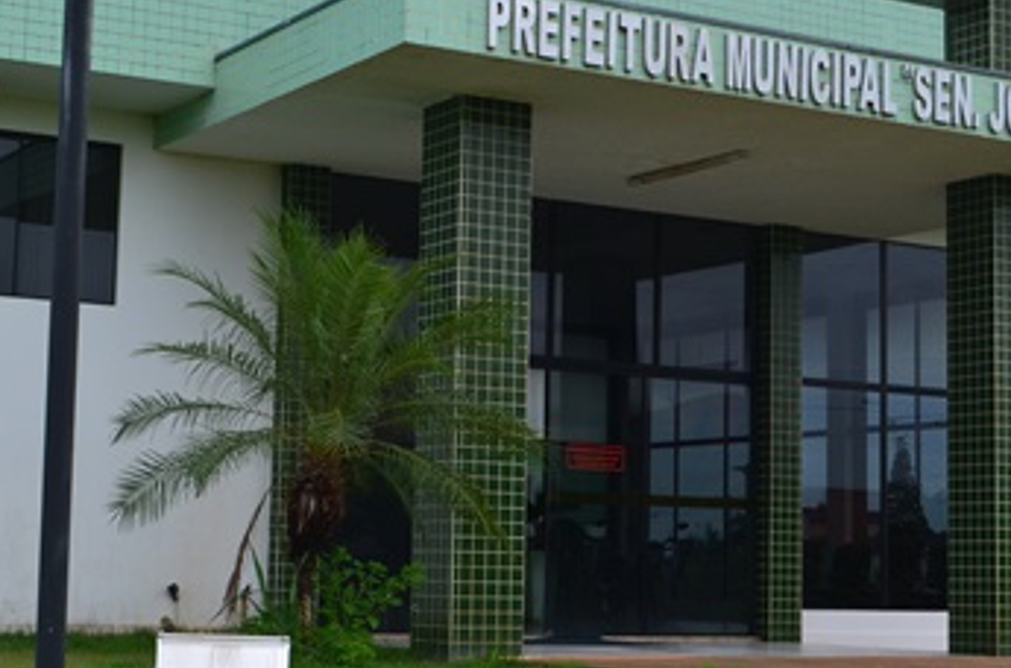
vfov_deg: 17.4
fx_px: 2184
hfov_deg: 26.0
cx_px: 457
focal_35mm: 78
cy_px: 281
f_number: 10
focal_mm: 28
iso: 280
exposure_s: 1/250
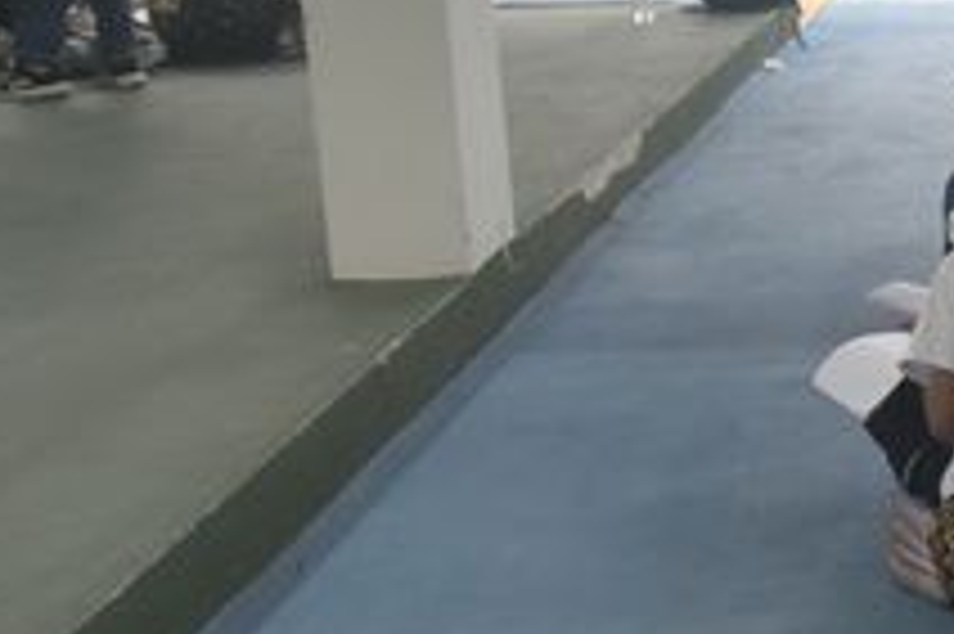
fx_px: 2251
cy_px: 88
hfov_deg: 19.0
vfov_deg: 15.9
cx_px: 1660
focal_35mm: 85
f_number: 4.5
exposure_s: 1/640
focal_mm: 24
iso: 2000
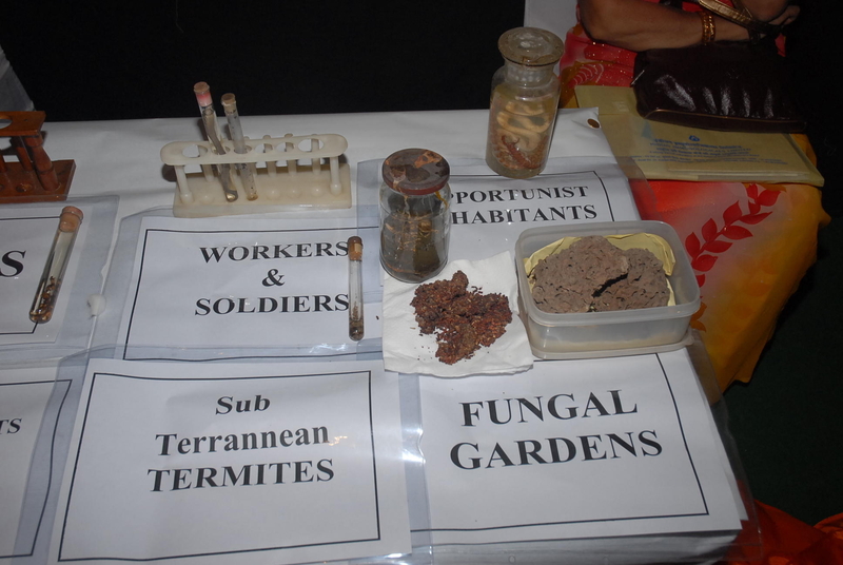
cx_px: 422
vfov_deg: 37.0
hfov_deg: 53.1
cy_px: 282
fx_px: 844
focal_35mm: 36
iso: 400
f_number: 6.3
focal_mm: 24
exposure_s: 1/125
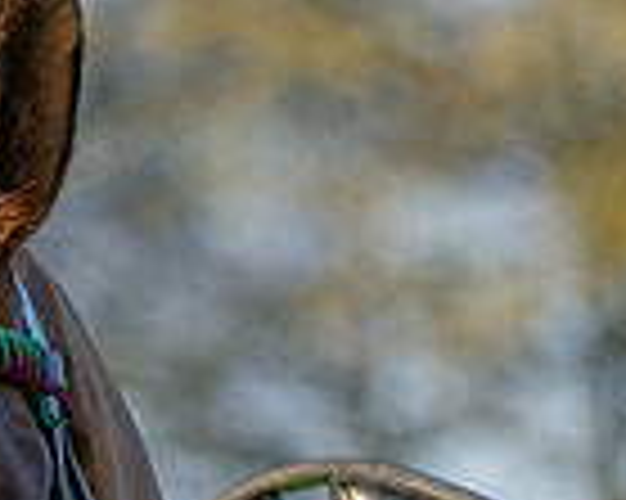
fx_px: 20606
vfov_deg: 1.4
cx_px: 203
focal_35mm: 1113
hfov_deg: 1.7
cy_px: 880
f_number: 4
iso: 400
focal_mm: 150
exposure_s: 1/1000
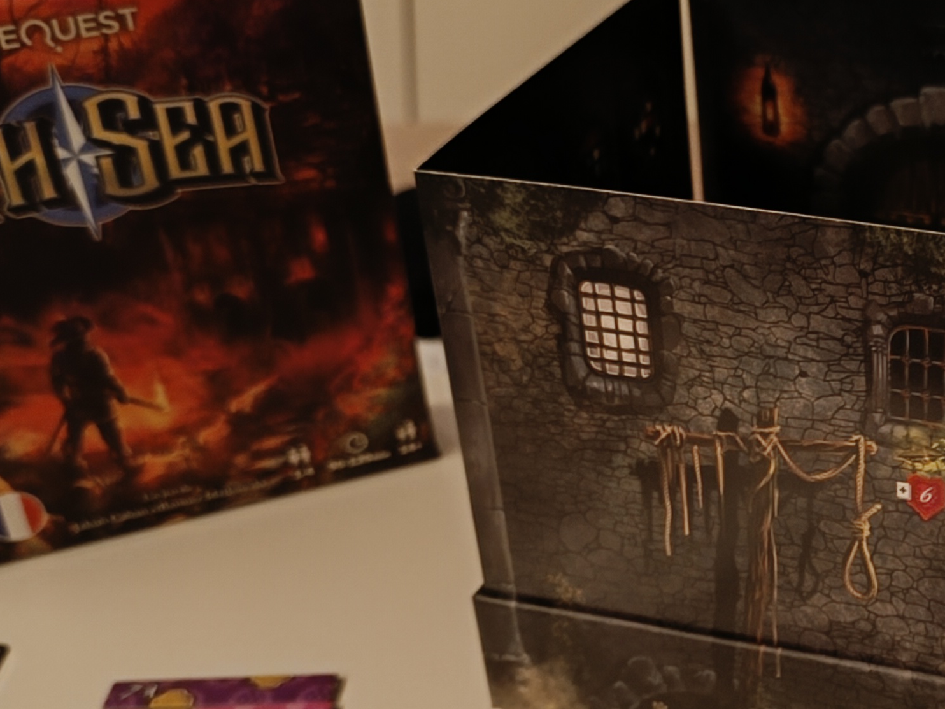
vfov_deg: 22.0
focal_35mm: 66
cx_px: 921
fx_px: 1802
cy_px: 545
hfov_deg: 27.8
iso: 1628
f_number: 1.65
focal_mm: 6.14
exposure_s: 1/20
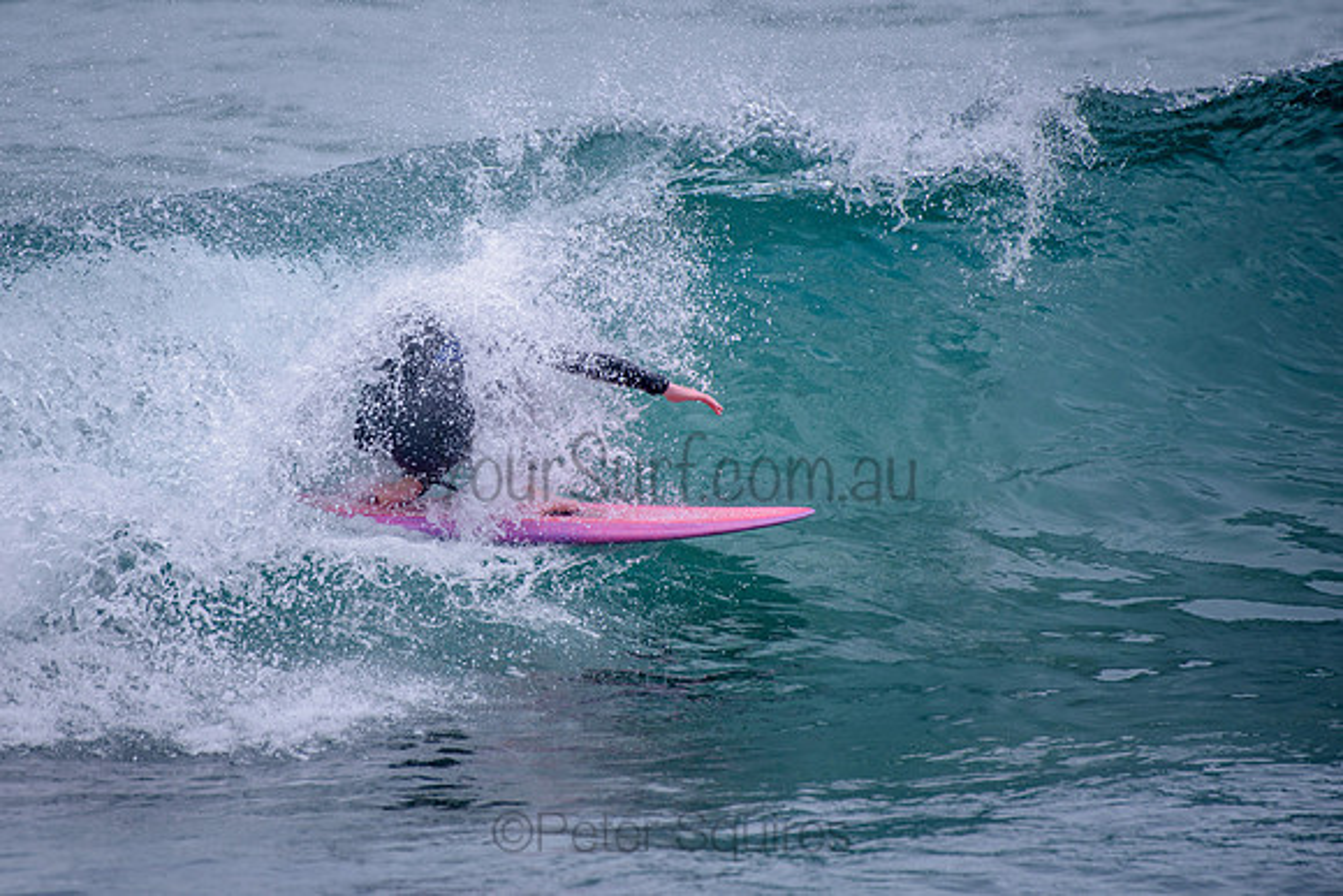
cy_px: 401
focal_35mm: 613
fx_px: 22874
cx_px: 520
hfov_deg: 3.4
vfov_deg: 2.2
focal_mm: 500
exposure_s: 1/2000
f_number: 5.6
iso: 200
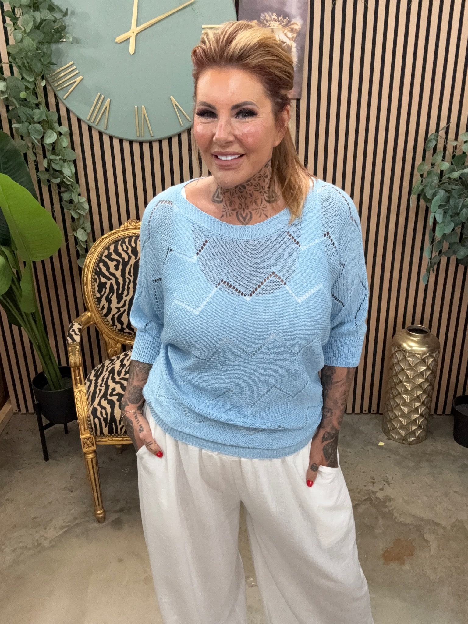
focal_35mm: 30
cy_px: 312
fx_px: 541
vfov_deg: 60.0
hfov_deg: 46.8
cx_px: 234
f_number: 1.9
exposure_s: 1/50
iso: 100
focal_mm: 2.69
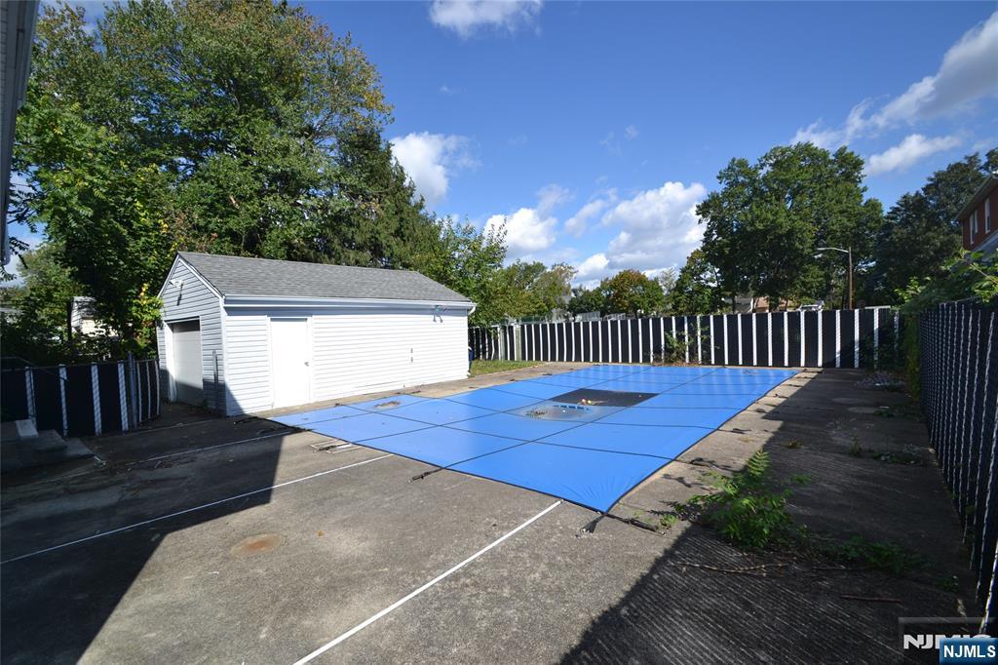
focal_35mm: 15
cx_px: 499
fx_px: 416
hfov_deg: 100.4
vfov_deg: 77.3
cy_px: 332
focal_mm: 10
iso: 100
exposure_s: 1/200
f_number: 7.1
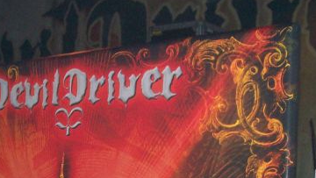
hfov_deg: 24.1
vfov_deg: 13.7
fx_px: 729
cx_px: 66
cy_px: 175
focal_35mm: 87
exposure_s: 1/64
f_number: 2.7
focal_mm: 6
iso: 140
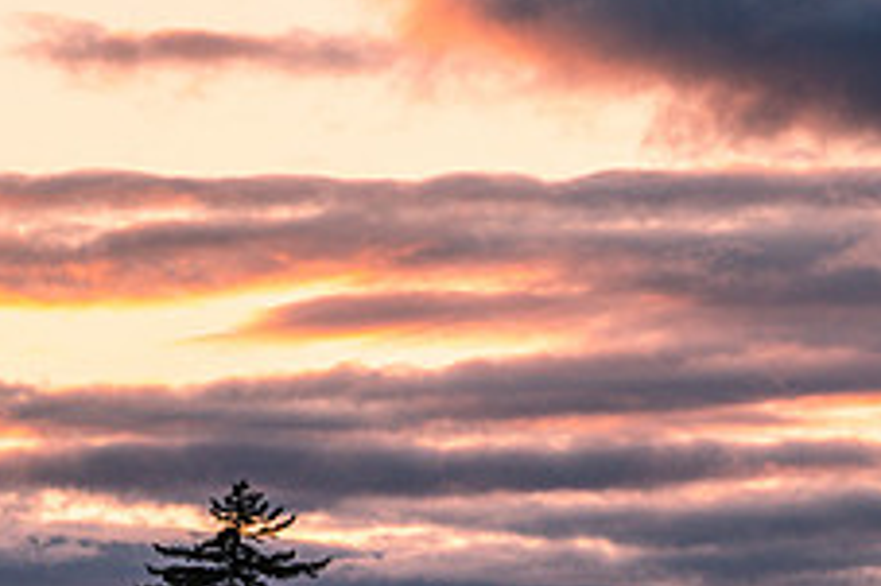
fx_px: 9561
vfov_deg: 3.5
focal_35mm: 391
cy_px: 483
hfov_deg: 5.3
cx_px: -190
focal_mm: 100
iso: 100
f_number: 8
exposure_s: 1/125
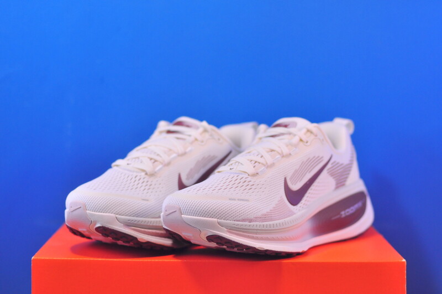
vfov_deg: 18.1
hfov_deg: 27.0
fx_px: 920
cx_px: 221
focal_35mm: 75
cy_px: 147
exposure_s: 1/320
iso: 250
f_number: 2.5
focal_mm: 50
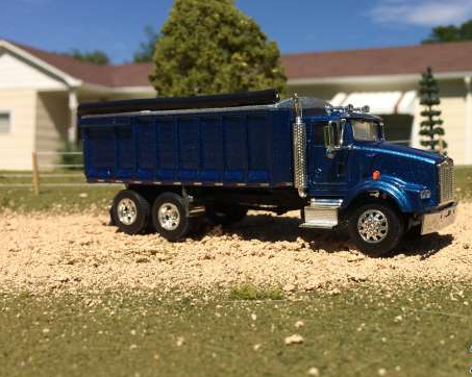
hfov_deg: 44.8
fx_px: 559
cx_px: 331
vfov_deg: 37.3
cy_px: 182
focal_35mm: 40
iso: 32
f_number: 2.2
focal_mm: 4.15
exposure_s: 1/3425
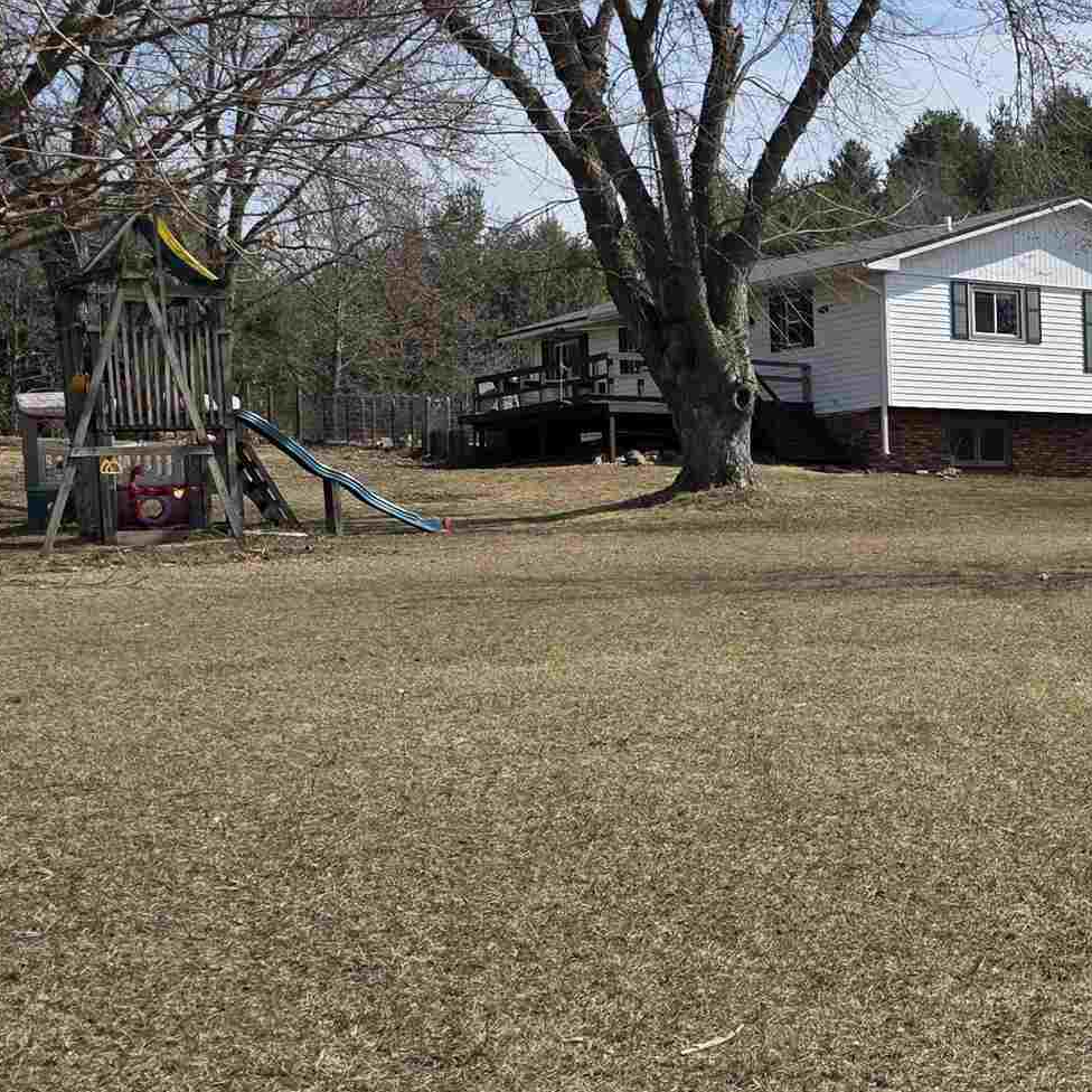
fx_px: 2284
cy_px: 590
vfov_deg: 26.9
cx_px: 1263
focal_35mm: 64
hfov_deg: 24.7
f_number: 1.7
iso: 80
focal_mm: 6.3
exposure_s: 1/7061
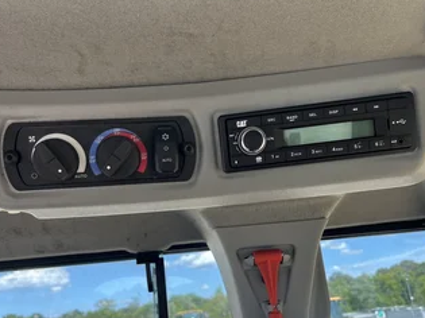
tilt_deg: +17.1
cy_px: 193
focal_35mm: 33
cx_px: 185
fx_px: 405
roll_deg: +6.8
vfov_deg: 42.7
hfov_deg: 55.2
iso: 50
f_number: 1.6
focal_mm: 5.1
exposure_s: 1/558
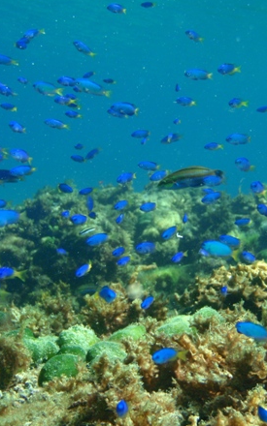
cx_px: 153
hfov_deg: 24.8
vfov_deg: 38.9
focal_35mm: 52
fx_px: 605
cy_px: 211
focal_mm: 6.53
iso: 64
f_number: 4.1
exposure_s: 1/160
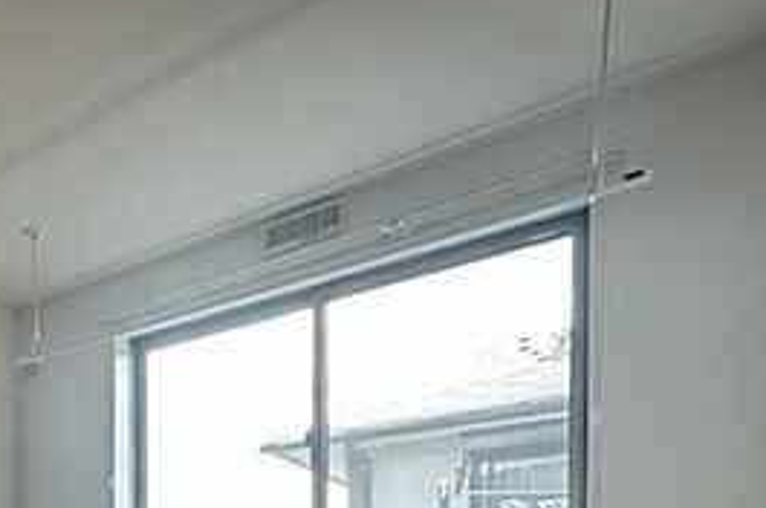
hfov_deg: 45.2
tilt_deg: -0.9
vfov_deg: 32.7
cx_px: -52
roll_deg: -0.1
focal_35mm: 33
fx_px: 701
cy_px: 612
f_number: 2.2
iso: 100
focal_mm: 2.22
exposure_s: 1/99
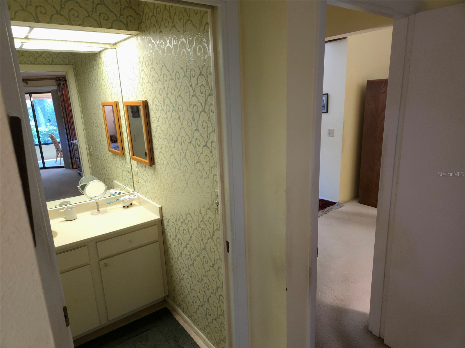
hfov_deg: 73.9
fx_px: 309
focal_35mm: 23
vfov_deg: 58.9
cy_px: 174
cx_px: 232
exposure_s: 1/60.2
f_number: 1.8
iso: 250
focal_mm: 5.4
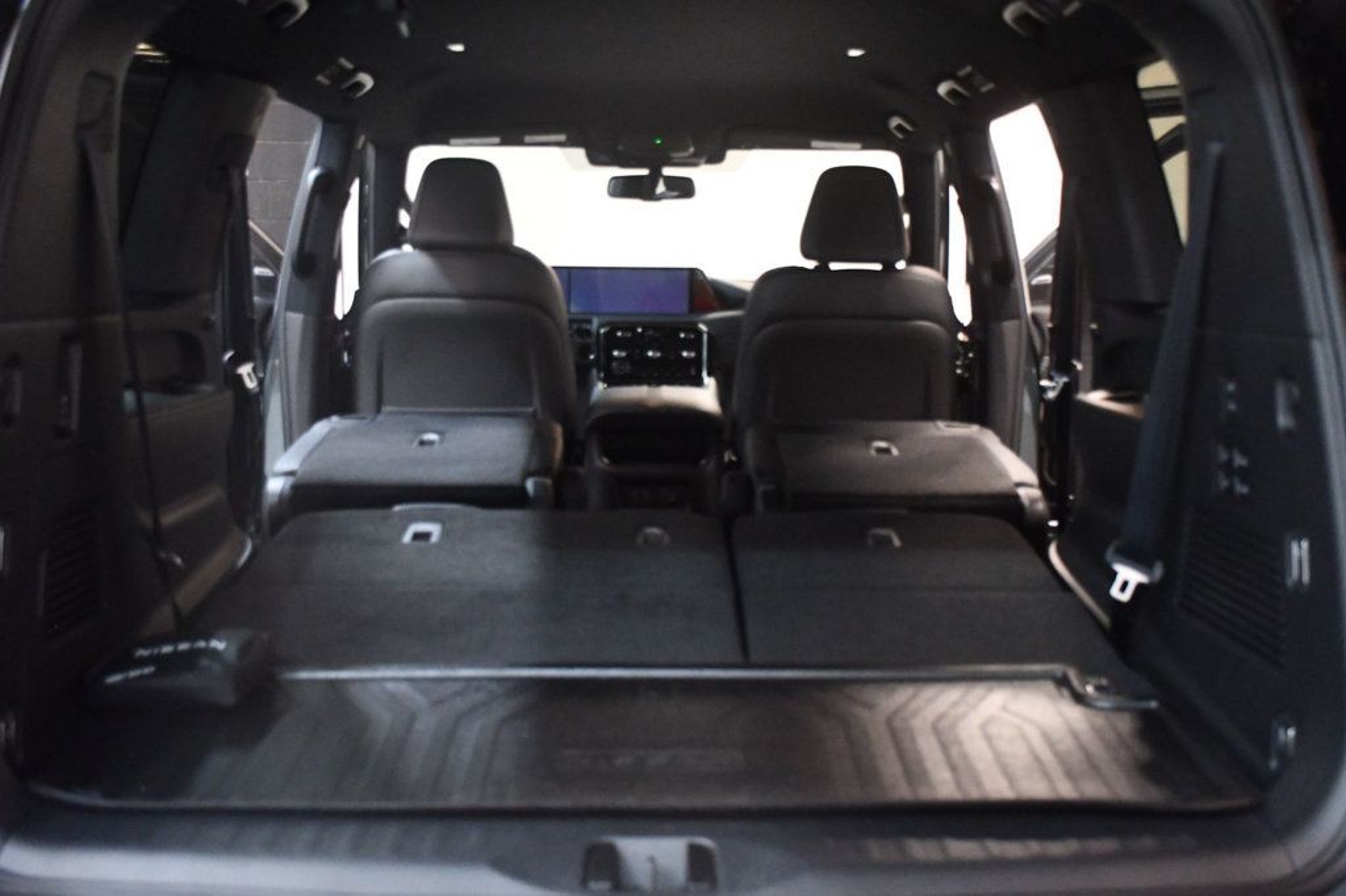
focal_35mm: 45
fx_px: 1682
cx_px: 673
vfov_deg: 29.8
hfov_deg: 43.6
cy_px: 448
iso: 6400
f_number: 4
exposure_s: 1/60
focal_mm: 30
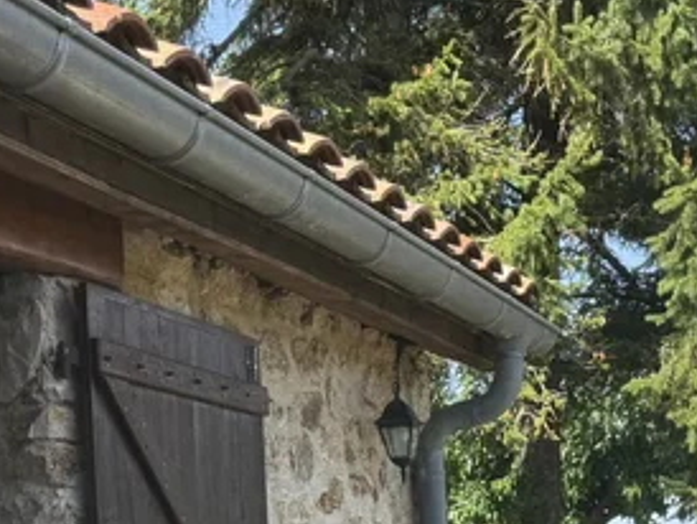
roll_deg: +1.3
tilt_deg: -4.0
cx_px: 616
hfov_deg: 26.9
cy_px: 679
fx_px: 1411
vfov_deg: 19.4
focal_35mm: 70
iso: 80
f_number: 1.78
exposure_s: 1/849
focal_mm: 6.76
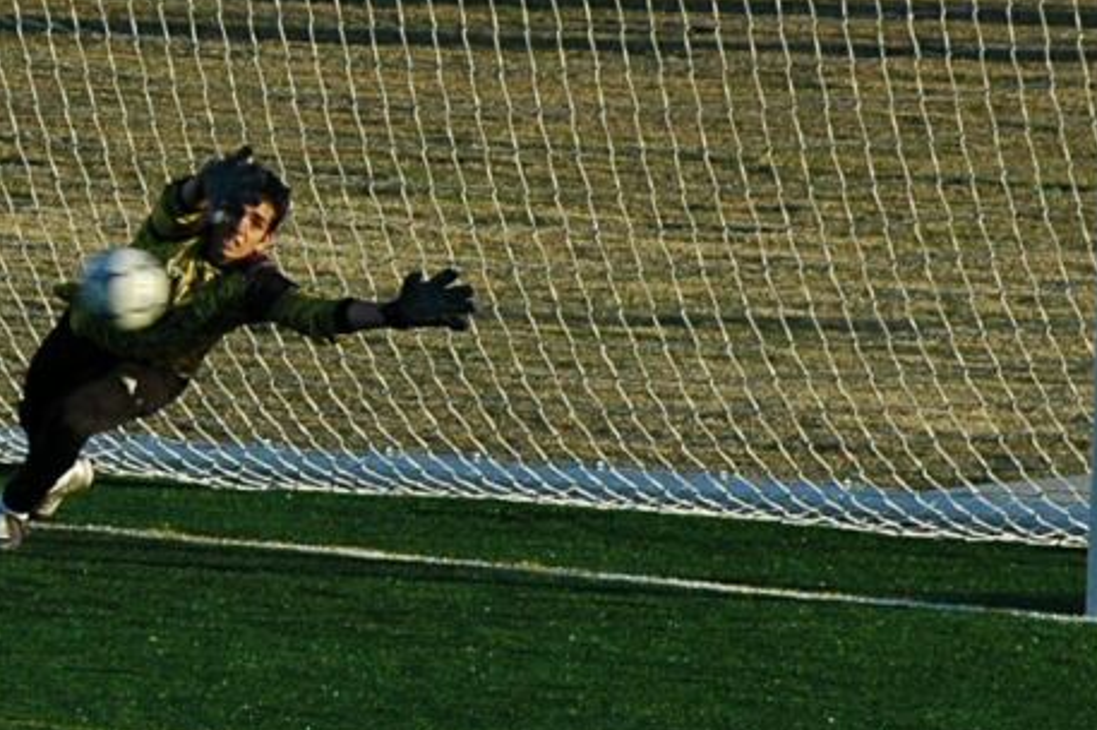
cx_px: 415
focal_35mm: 357
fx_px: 10870
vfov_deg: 3.8
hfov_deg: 5.8
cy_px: 293
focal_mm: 170
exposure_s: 1/320
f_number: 9
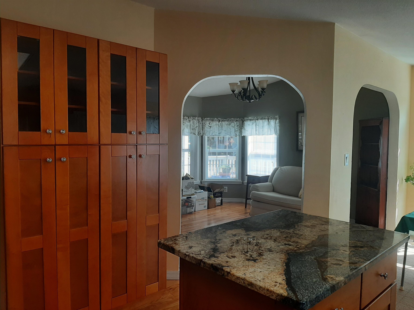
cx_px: 207
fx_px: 311
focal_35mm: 26
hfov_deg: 67.3
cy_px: 155
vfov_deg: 53.1
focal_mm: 3.93
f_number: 1.7
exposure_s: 1/174
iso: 40
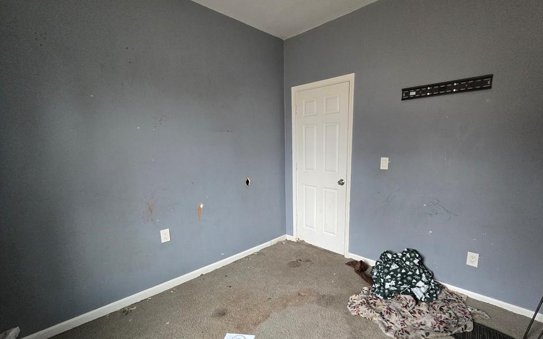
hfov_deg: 101.2
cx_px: 295
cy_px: 189
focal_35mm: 15
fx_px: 222
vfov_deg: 74.5
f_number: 2.2
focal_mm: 2.2
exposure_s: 1/60
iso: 800
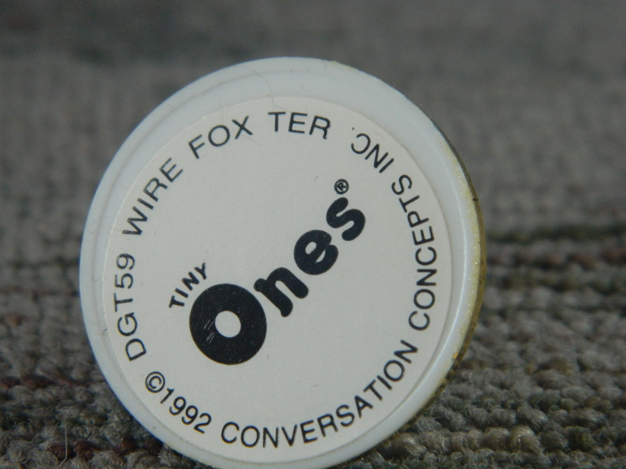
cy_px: 234
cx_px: 313
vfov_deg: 9.9
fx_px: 2713
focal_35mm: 150
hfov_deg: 13.2
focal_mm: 27
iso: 400
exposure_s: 1/30
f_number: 4.9
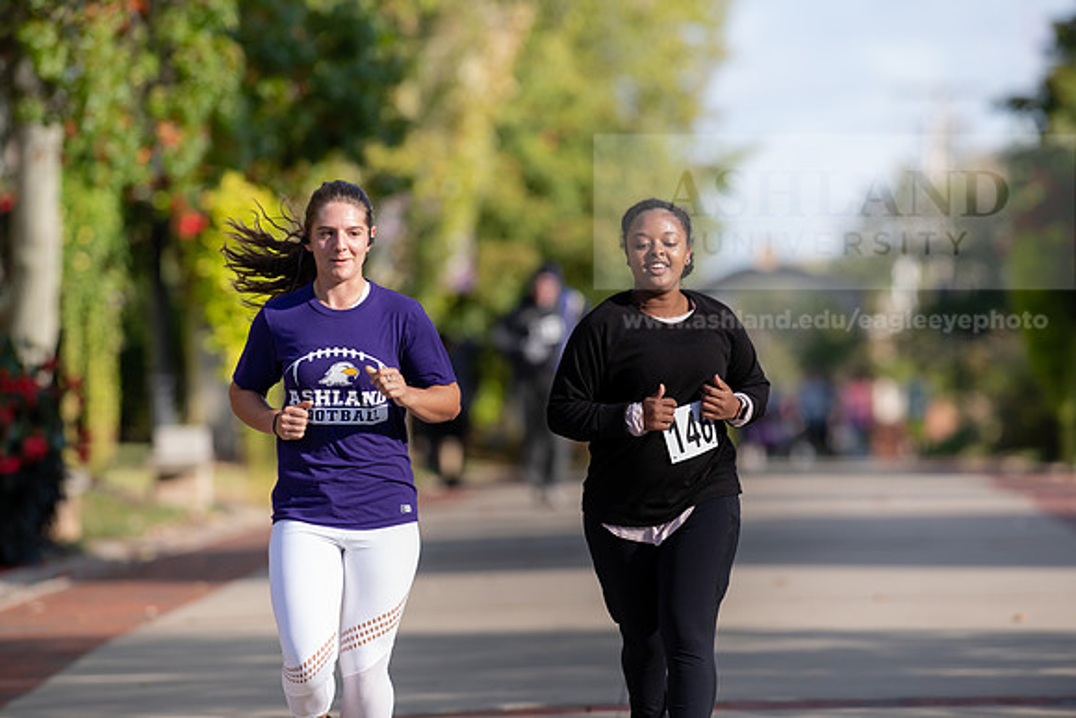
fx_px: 8968
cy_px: 359
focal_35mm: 300
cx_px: 538
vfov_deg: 4.6
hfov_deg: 6.9
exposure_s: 1/500
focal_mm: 300
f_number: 4.5
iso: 200
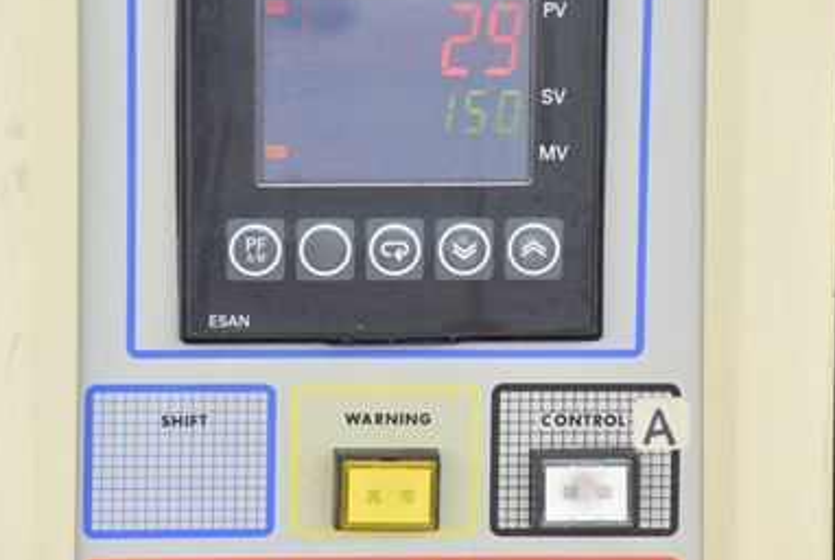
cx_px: 393
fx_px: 4646
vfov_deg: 6.9
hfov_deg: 10.3
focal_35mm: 200
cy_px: 260
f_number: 6.3
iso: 1250
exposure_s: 1/400
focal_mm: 102
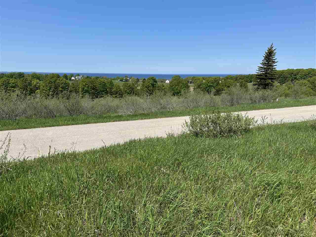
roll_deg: -0.7
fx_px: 219
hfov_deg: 71.6
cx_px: 158
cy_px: 118
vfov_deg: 56.8
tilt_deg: -11.2
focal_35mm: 24
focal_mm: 6.86
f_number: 1.78
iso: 80
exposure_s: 1/5000
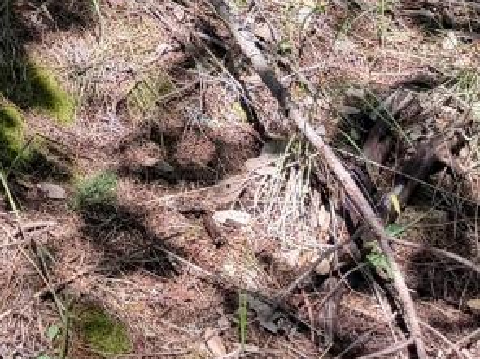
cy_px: -477
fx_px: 1691
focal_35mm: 122
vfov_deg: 10.6
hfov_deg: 14.4
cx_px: -355
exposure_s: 1/571
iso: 80
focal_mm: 6.76
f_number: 1.78
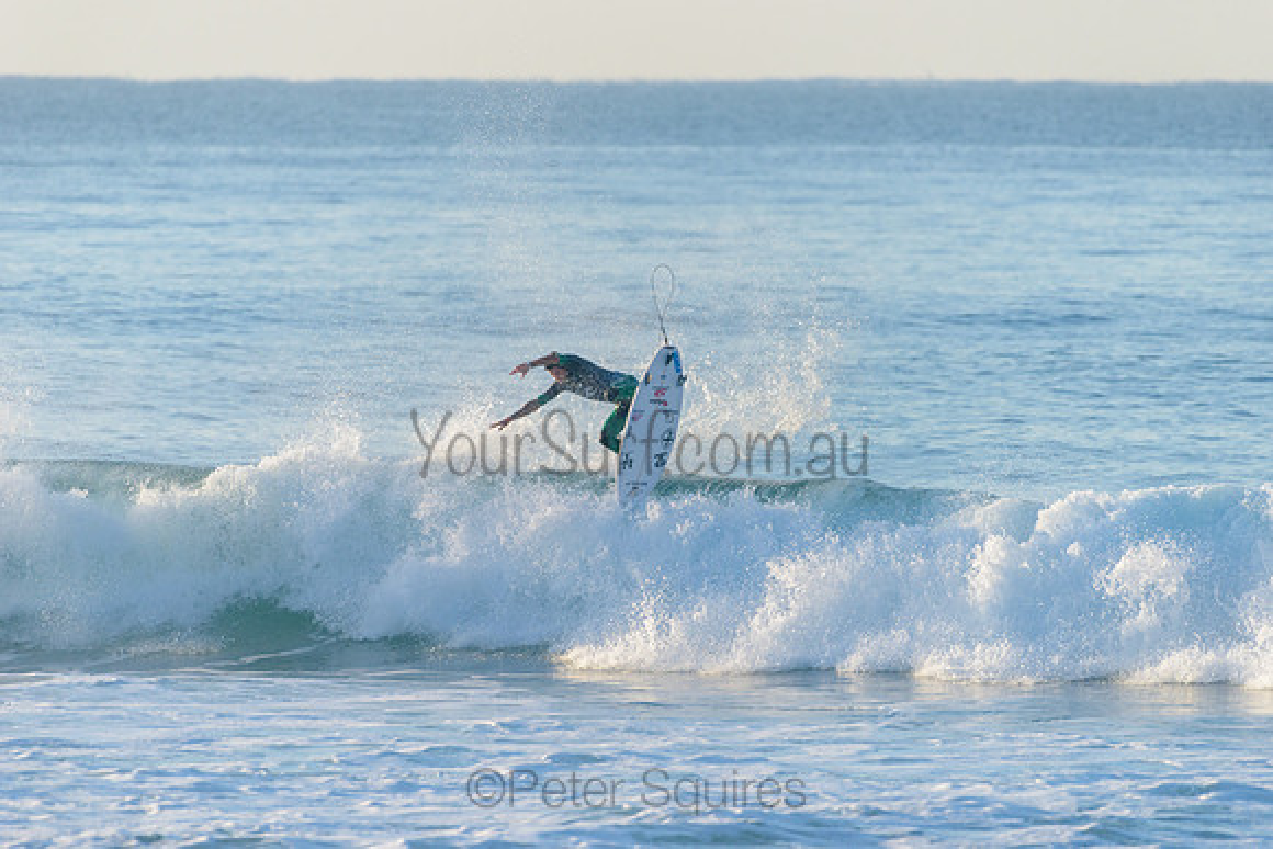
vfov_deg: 2.8
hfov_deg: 4.1
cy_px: 424
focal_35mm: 500
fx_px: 17687
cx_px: 636
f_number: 5.6
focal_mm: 500
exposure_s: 1/2000
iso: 360
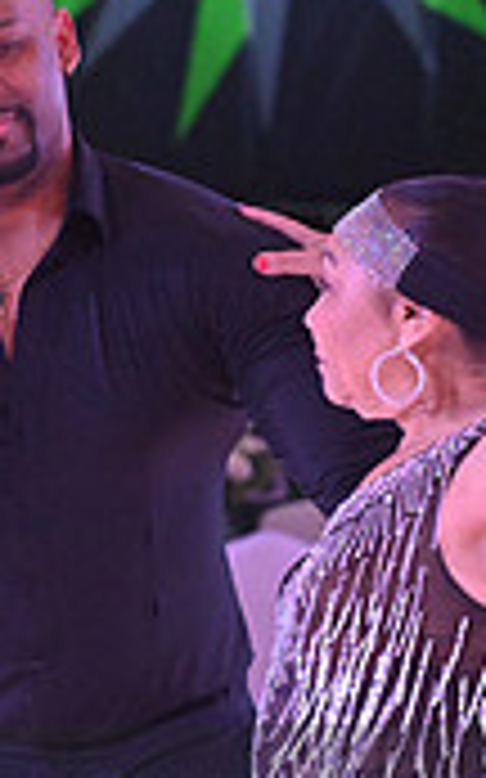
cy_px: 877
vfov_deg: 5.6
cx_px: 290
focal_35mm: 375
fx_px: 7954
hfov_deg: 3.5
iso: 5000
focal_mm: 110
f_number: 5.6
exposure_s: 1/400
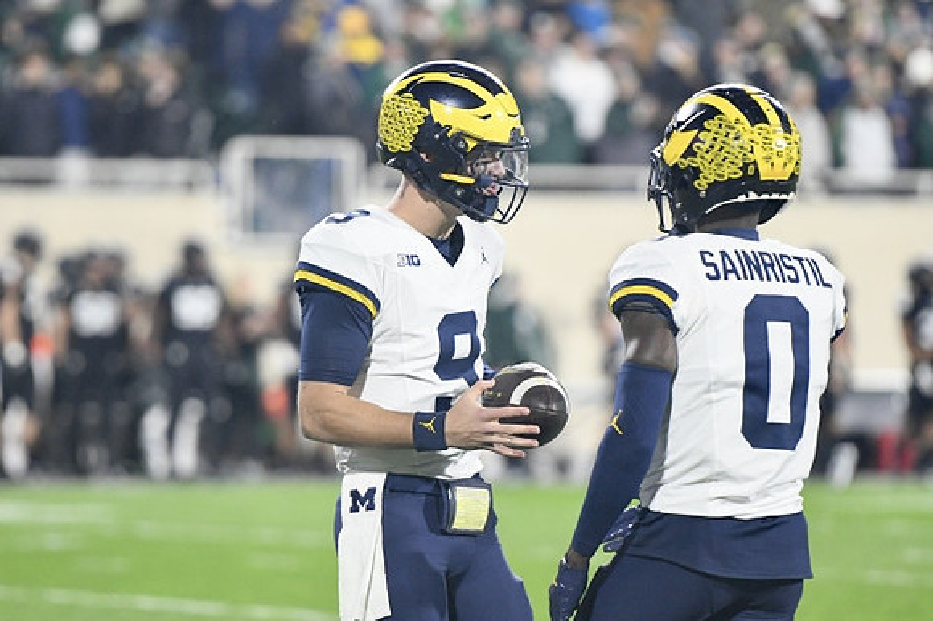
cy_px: 310
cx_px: 466
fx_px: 7770
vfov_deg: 4.6
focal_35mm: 300
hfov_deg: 6.9
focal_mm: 200
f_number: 2.8
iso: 3200
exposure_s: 1/1000
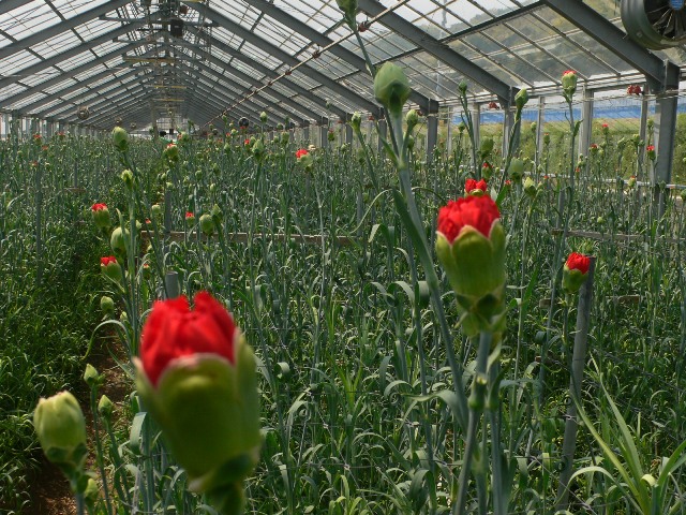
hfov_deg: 54.0
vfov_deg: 41.8
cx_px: 343
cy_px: 258
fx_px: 674
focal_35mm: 34
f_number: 4
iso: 80
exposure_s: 1/400
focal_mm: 6.3
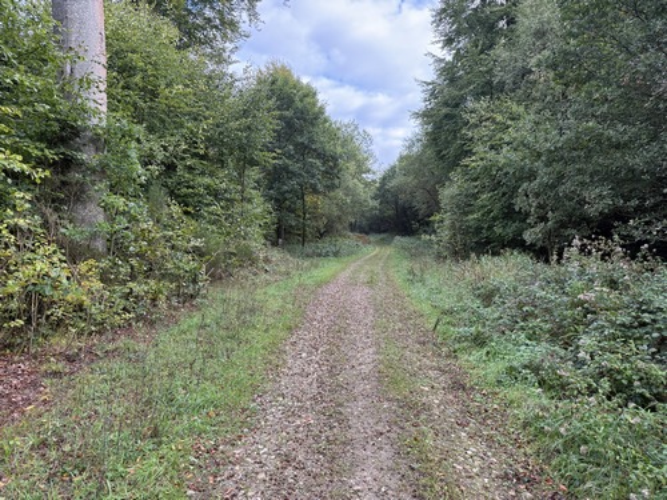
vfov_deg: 56.8
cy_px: 250
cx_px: 334
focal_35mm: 24
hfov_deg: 71.6
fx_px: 462
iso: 100
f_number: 1.78
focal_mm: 6.76
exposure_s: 1/251
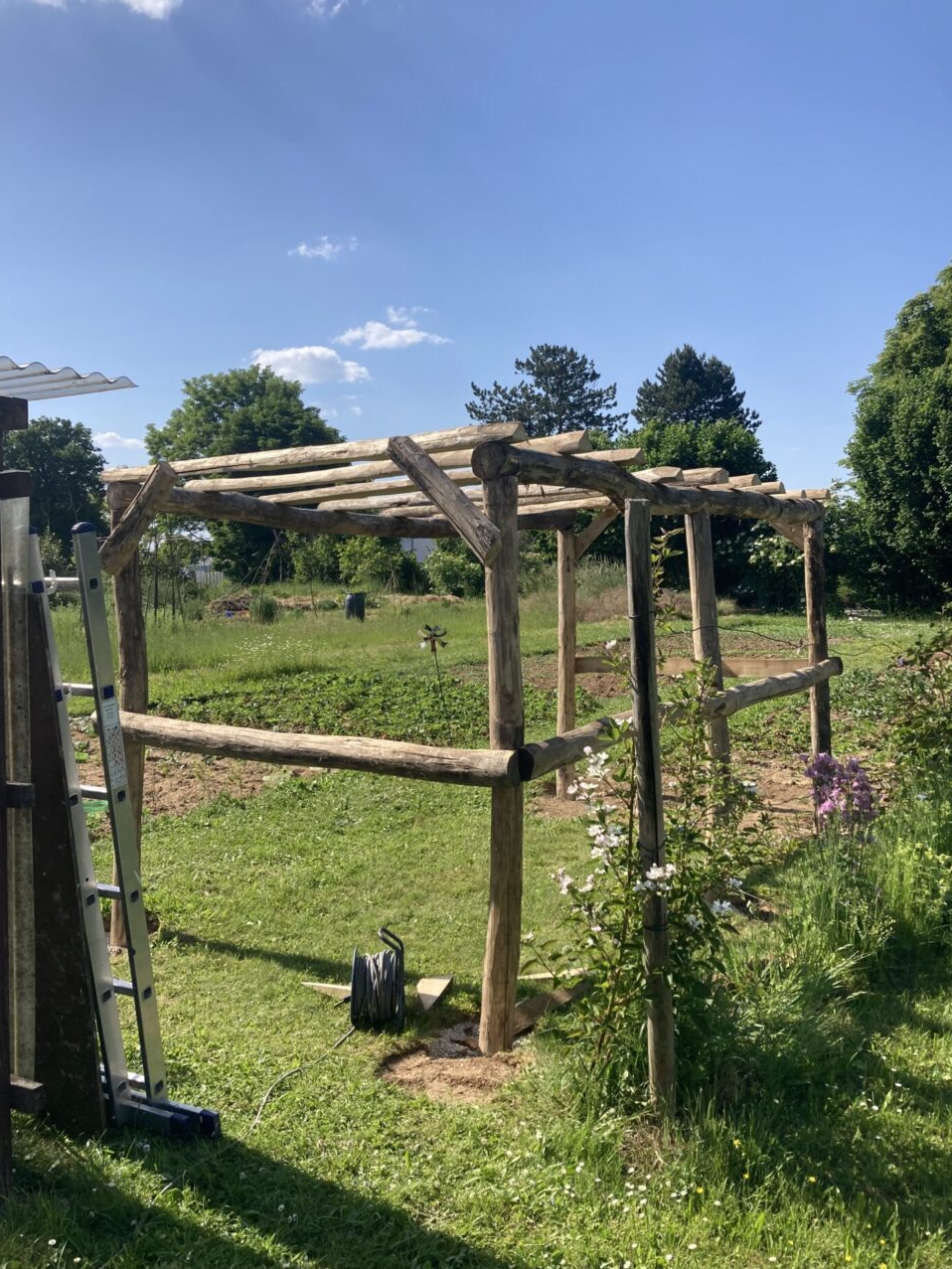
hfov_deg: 48.2
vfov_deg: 61.7
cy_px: 627
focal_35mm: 29
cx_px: 488
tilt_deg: -0.8
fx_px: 1063
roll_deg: +0.2
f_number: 1.8
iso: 20
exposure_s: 1/2000
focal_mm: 3.99
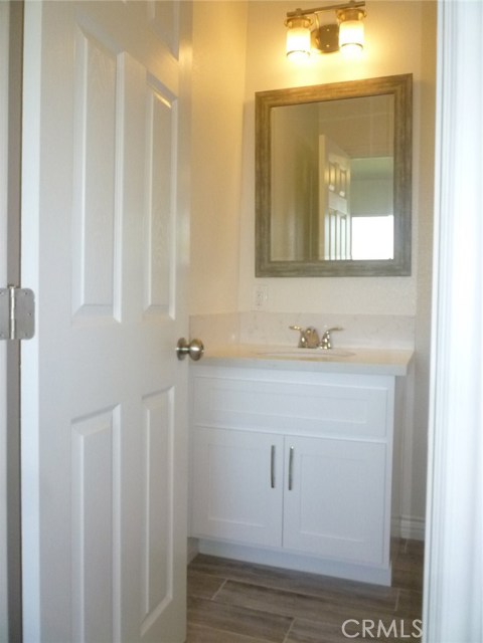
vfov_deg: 61.7
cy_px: 322
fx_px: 540
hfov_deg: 48.2
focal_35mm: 29
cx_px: 242
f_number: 3.3
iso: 400
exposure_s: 1/125
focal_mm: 5.2
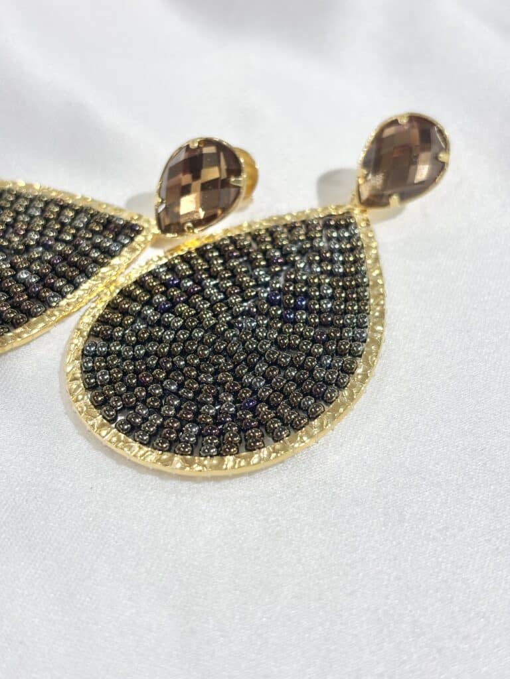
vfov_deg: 36.8
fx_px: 1021
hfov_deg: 28.0
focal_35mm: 52
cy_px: 340
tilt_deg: -38.2
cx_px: 255
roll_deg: +4.6
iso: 32
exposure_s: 1/150
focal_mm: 5.96
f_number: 1.6
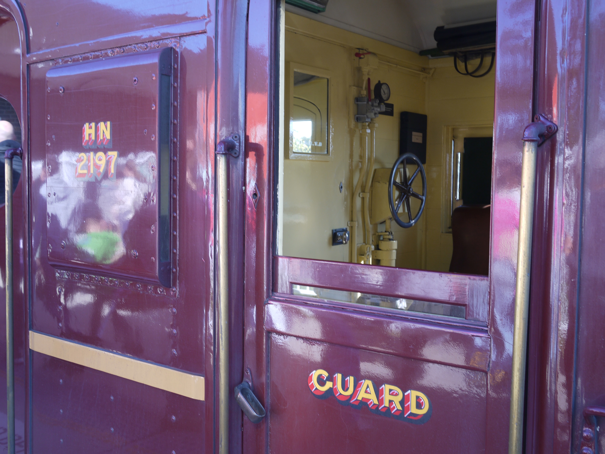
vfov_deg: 36.0
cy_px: 227
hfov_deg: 46.8
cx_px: 302
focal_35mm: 40
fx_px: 699
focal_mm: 20
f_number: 5
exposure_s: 1/50
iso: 100
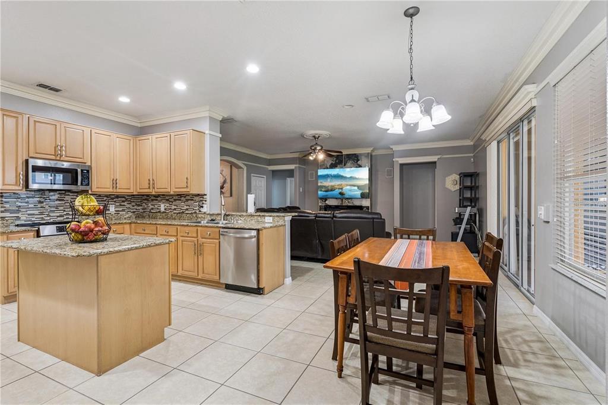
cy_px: 202
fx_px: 270
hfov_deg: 96.8
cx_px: 304
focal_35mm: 16
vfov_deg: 73.7
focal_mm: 16
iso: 400
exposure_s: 1/40
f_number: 9
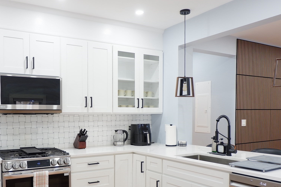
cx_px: 110
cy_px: 126
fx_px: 258
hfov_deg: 56.7
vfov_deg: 39.4
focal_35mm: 33
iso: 400
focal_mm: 16
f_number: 3.5
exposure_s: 1/34
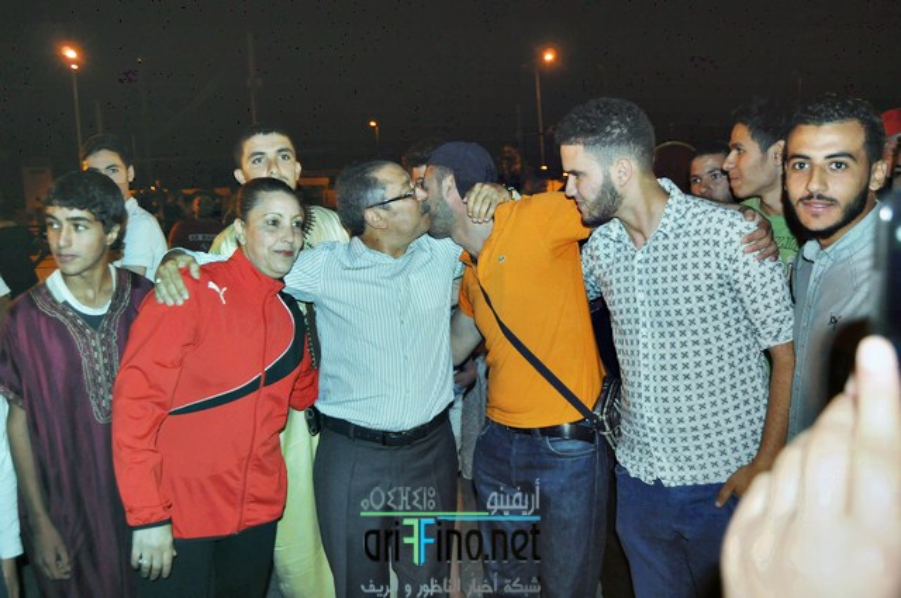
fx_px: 712
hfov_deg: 64.6
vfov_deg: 45.6
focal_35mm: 28
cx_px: 450
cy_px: 299
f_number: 3.5
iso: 800
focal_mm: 19
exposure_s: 1/60
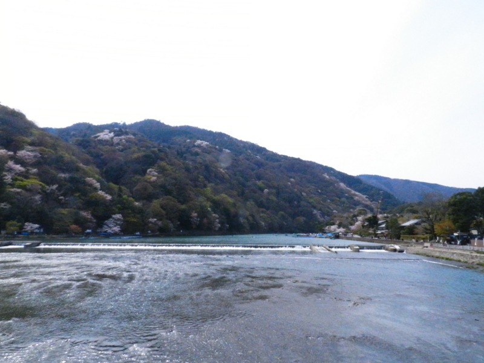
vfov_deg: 58.9
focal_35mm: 23
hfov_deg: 73.9
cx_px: 242
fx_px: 322
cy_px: 182
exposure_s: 1/1500
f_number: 8
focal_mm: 4
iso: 800
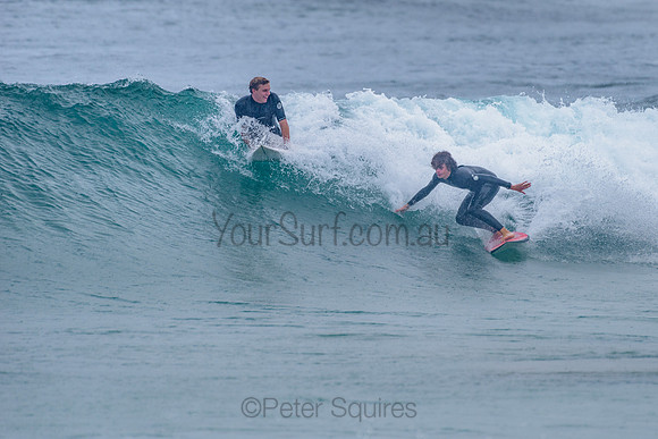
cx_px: 403
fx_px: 11201
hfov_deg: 3.4
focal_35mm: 613
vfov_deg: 2.2
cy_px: 175
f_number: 5.6
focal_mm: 500
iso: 400
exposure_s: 1/2000
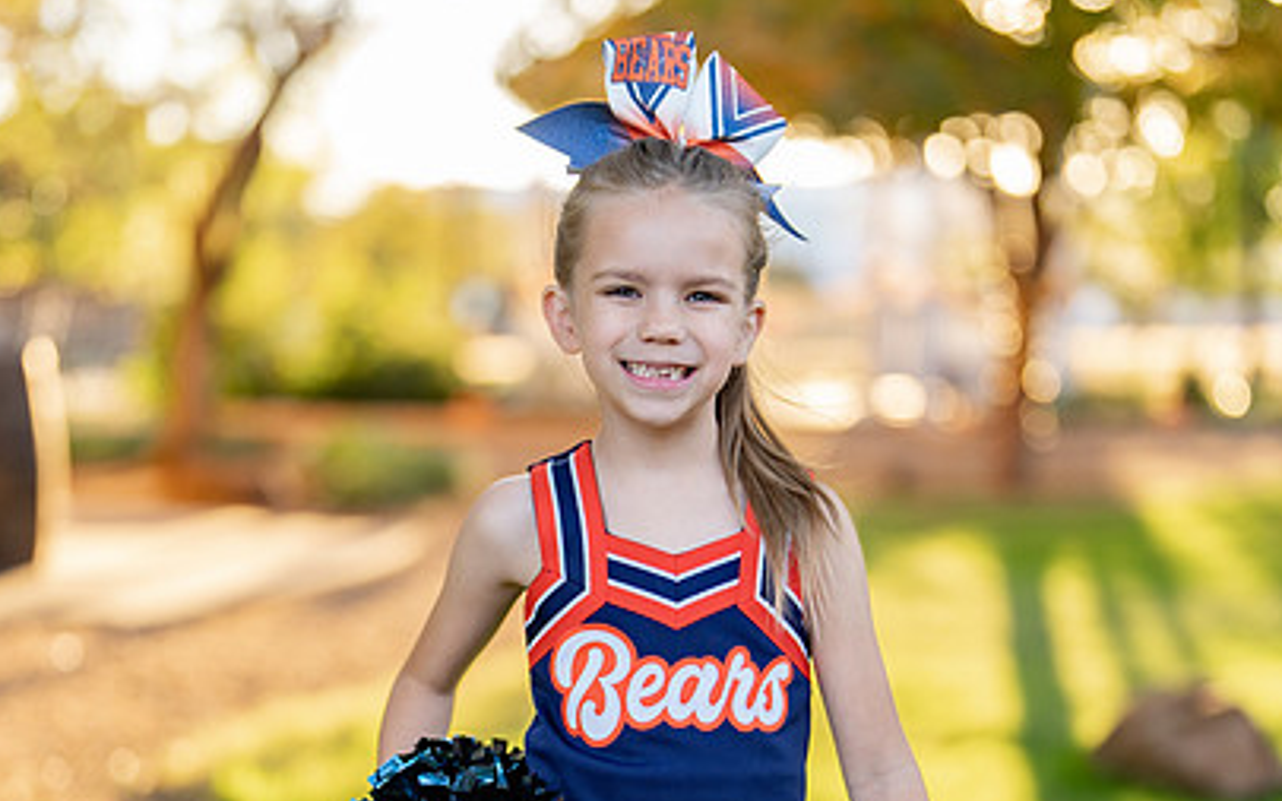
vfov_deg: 16.4
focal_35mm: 79
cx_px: 616
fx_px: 2760
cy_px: 643
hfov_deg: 26.2
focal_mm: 50
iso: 100
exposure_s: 1/400
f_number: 1.2
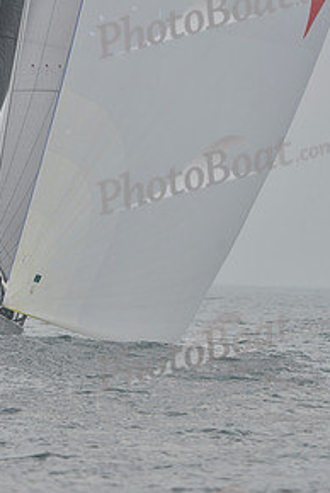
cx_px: 10
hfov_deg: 1.7
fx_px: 10959
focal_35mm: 799
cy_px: 283
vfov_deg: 2.6
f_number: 6.3
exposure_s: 1/800
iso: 280
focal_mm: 400
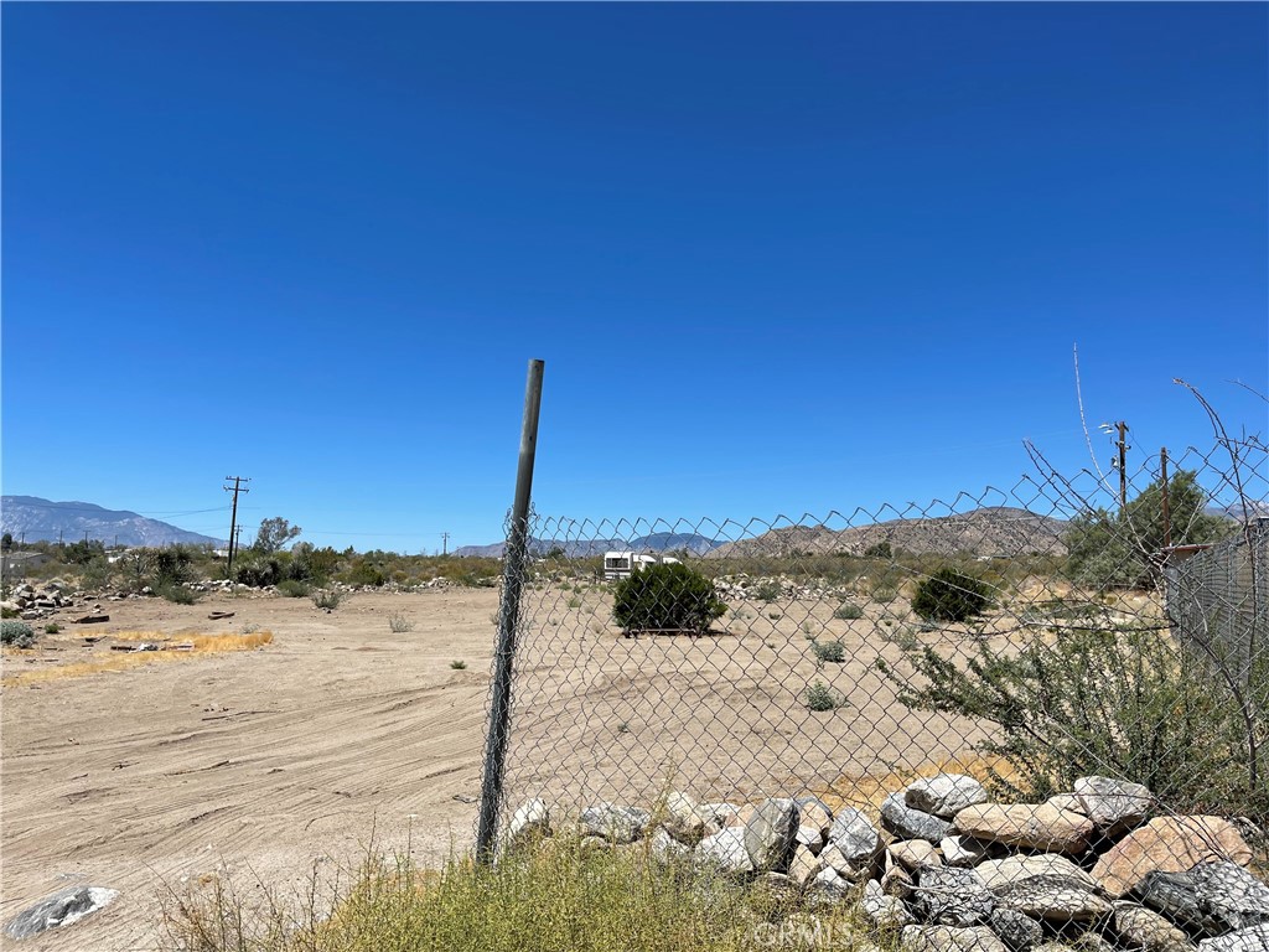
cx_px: 634
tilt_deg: +6.4
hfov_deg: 69.4
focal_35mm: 25
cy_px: 476
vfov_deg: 54.9
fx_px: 916
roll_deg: -2.0
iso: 32
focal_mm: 5.1
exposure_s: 1/5376
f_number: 1.6
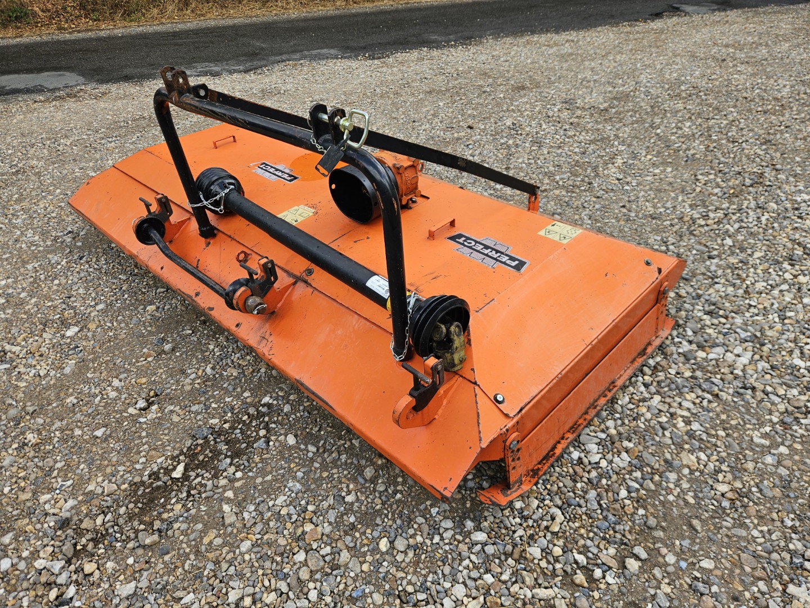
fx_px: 538
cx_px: 405
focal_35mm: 23
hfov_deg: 73.9
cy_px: 304
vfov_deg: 58.9
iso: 25
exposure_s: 1/397
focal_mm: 5.4
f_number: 1.8
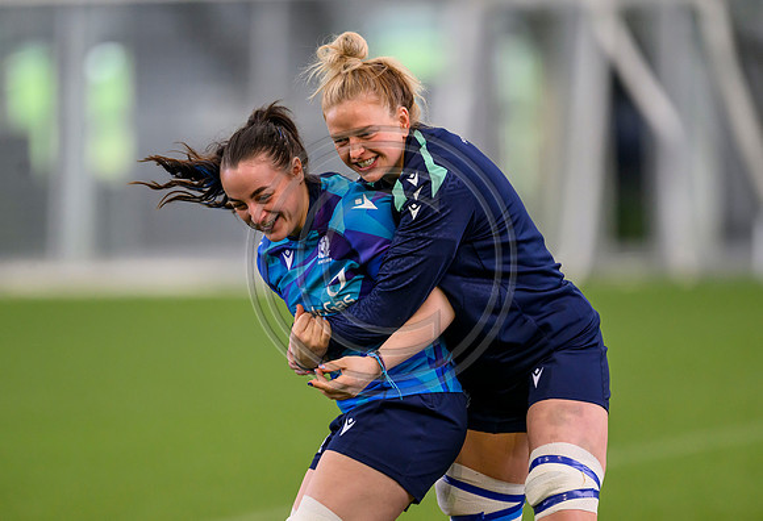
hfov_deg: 4.6
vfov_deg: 3.2
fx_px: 9459
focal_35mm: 443
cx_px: 420
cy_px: 243
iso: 3200
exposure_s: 1/1250
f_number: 3.2
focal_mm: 400
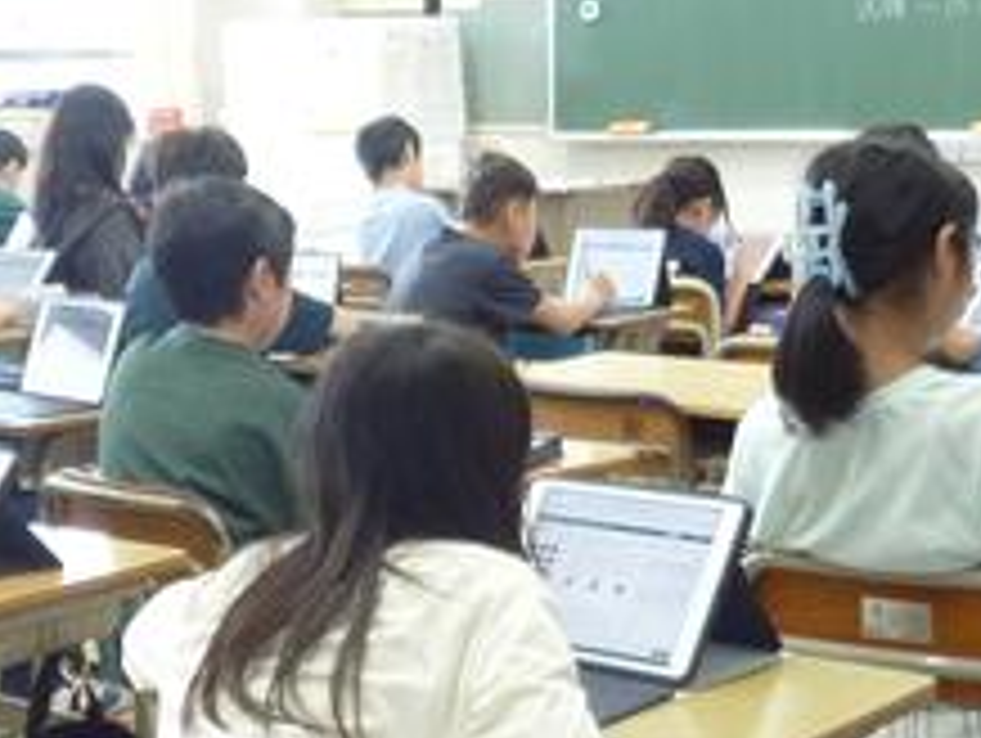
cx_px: 346
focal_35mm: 77
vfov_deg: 19.0
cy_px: 583
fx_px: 2185
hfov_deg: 25.2
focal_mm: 4.4
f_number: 3.3
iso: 250
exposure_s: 1/30
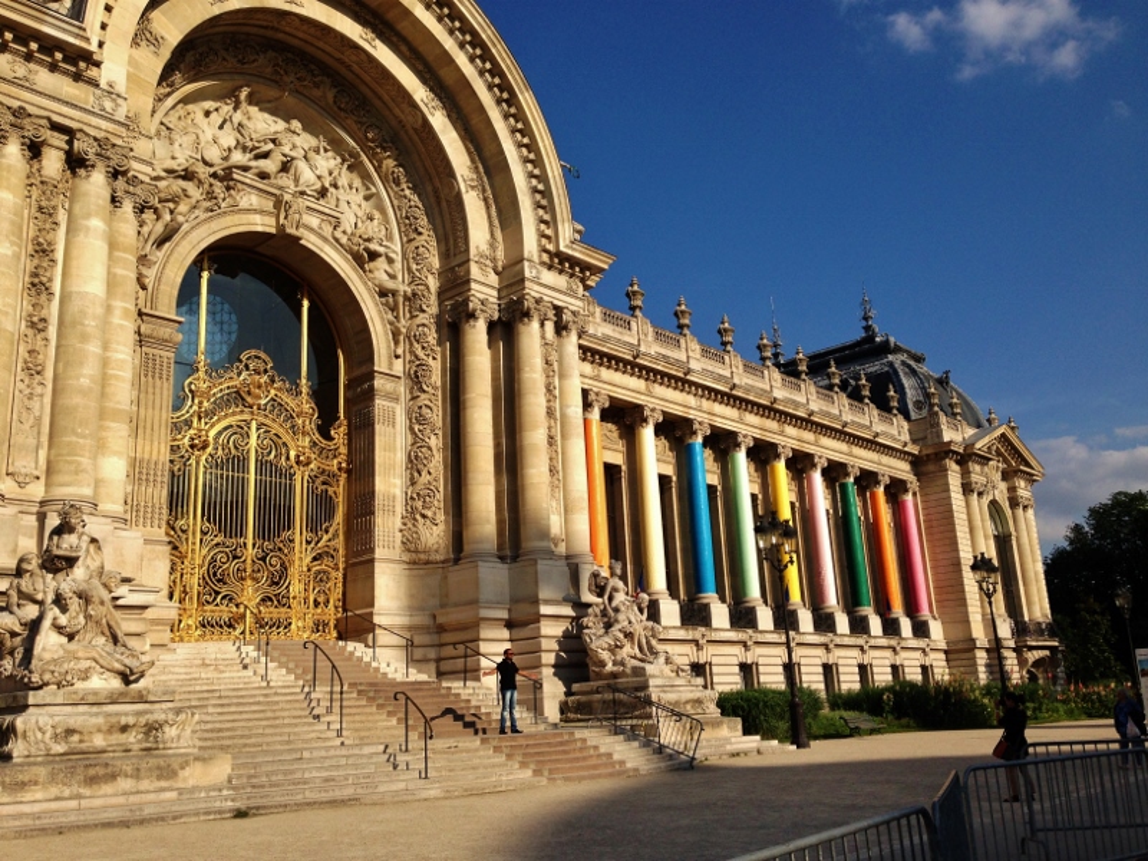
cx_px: 574
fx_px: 1094
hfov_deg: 55.4
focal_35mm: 33
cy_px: 430
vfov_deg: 42.9
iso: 50
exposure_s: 1/2262
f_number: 2.4
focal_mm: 4.13
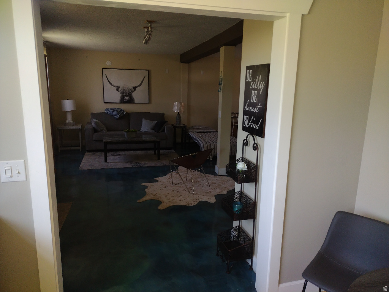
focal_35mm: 27
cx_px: 194
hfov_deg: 65.3
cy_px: 146
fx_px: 303
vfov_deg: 51.4
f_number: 1.7
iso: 225
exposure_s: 1/40
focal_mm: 4.71
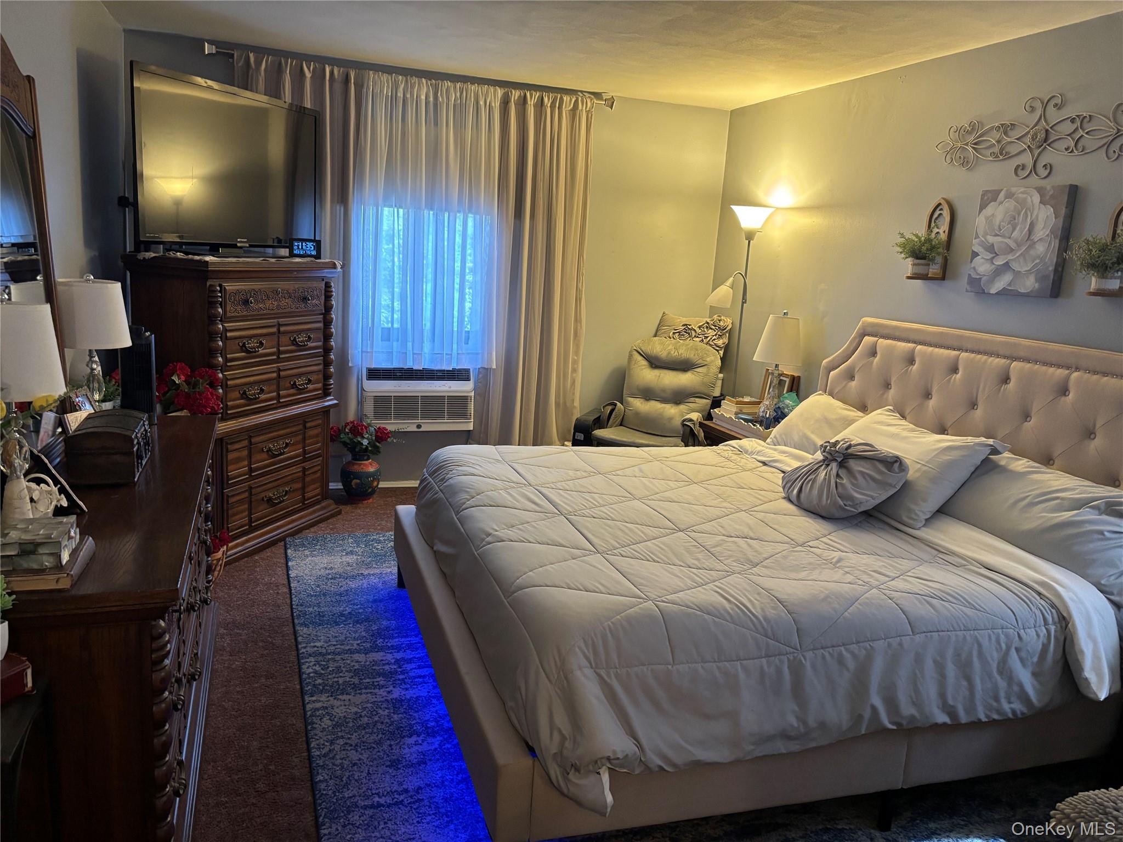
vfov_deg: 53.1
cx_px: 562
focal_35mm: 26
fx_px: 843
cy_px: 421
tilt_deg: -10.0
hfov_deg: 67.3
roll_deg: -4.6
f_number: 1.6
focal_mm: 5.96
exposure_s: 1/60
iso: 320
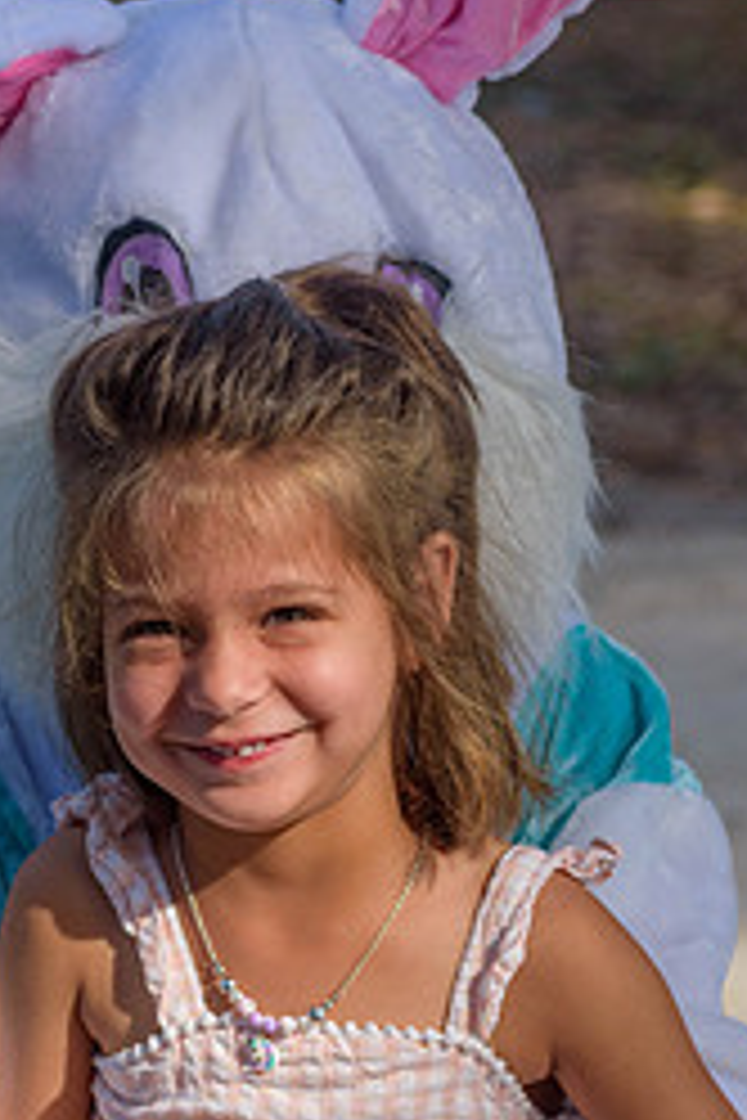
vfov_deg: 8.8
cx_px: 225
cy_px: 841
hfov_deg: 5.9
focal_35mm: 233
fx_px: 7252
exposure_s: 1/500
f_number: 5.6
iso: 200
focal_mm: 86
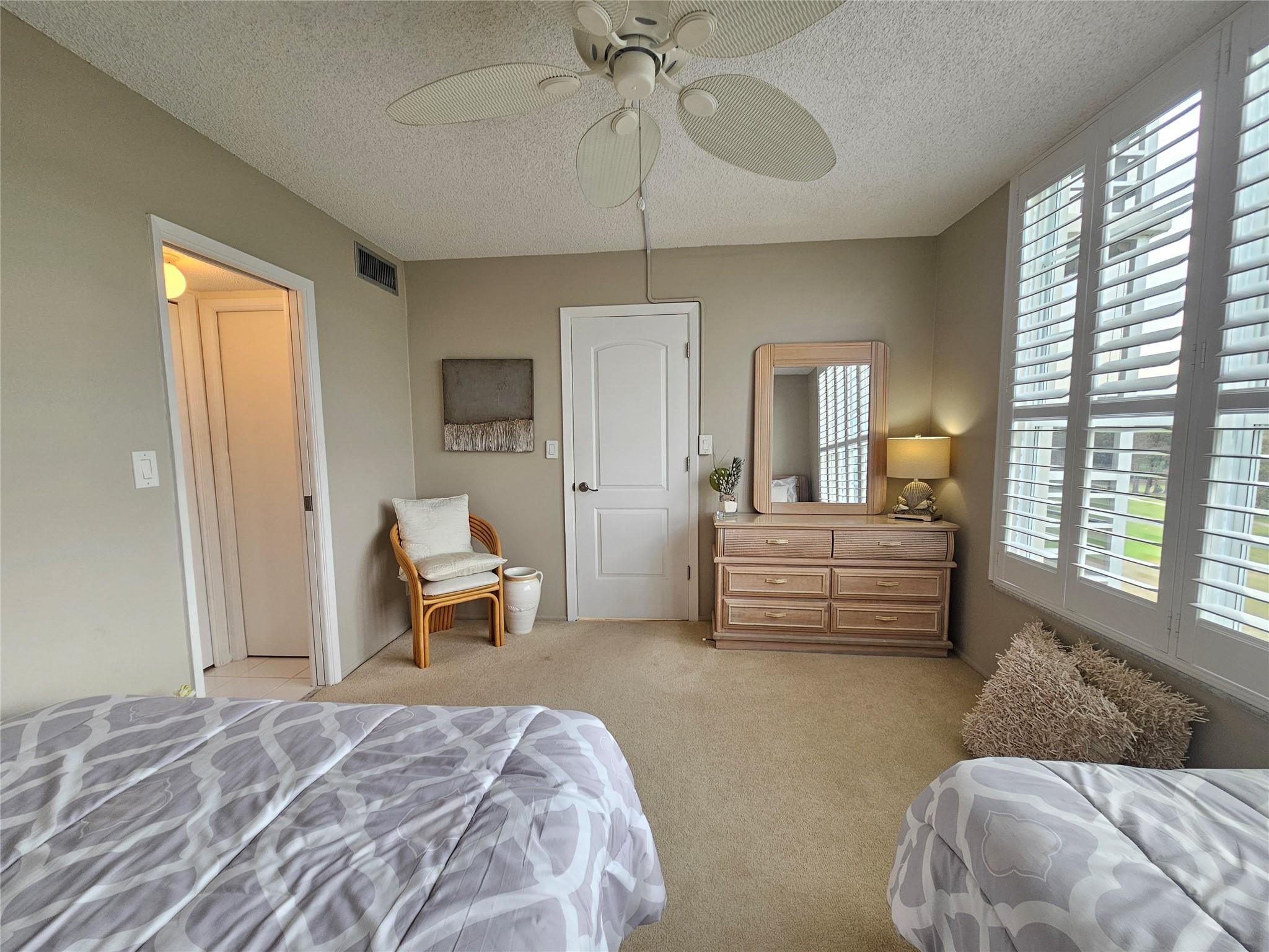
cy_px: 476
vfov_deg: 89.9
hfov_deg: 106.2
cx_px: 634
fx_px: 477
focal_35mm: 13
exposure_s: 1/60
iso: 64
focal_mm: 2.2
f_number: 2.2
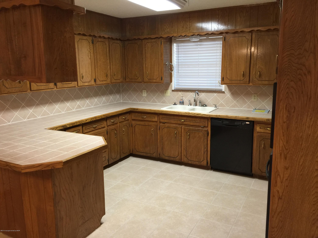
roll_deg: +0.9
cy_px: 119
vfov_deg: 48.2
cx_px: 159
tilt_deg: -10.6
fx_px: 266
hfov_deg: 61.7
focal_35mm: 29
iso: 64
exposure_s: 1/15
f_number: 2.2
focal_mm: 4.15
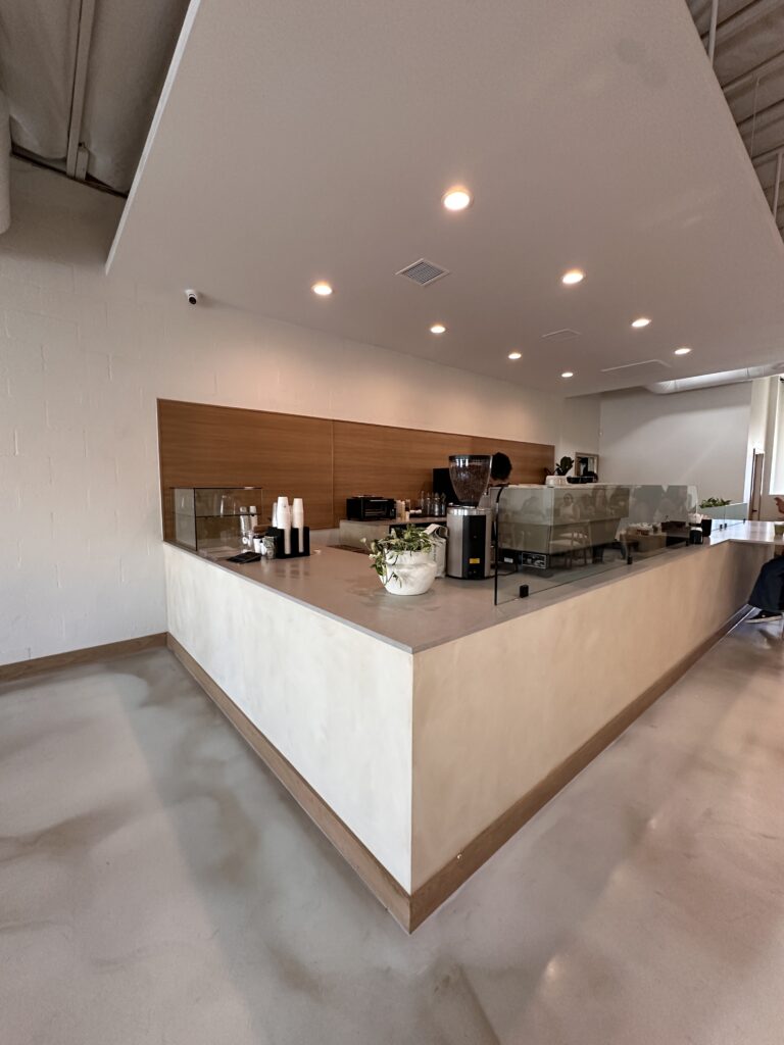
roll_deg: -0.3
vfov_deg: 102.1
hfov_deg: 85.7
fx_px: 423
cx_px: 392
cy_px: 522
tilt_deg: -5.5
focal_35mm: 14
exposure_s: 1/120
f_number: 2.2
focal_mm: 2.22
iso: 320
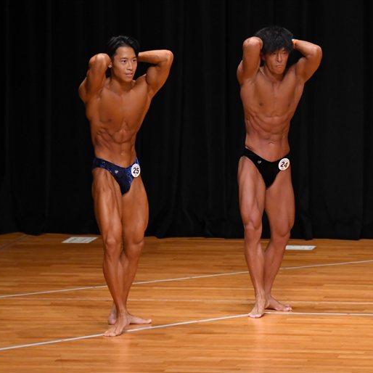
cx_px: 238
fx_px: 4218
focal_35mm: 346
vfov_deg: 5.1
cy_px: 186
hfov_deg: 5.1
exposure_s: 1/400
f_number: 5.6
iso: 4000
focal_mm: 180
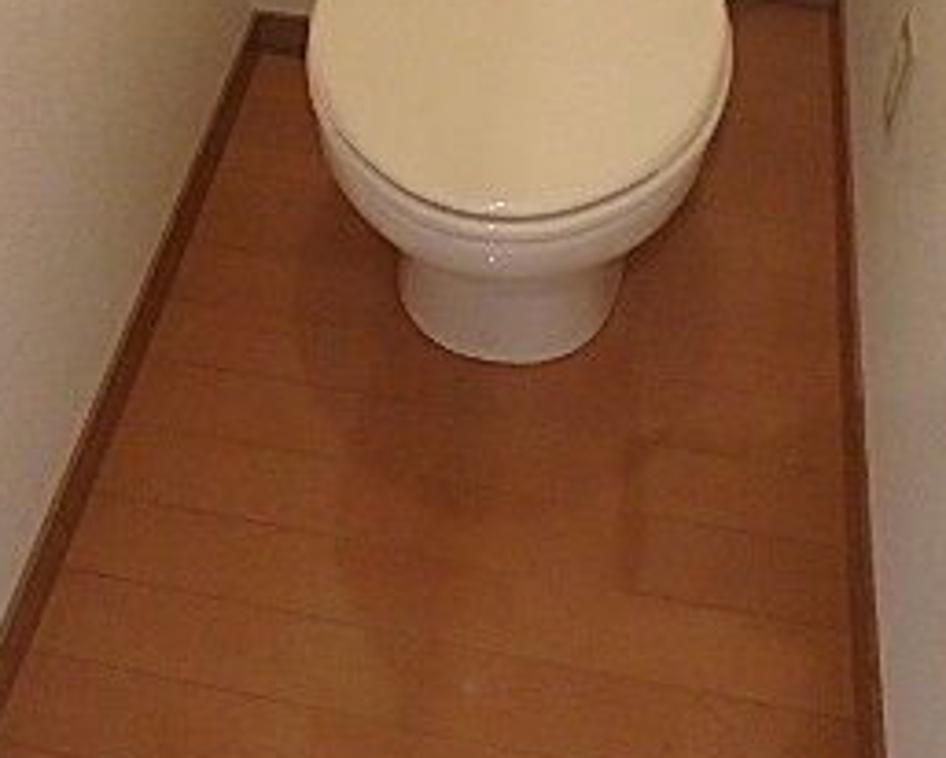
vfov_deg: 27.2
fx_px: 1429
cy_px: -81
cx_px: 394
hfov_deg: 36.5
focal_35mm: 51
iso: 800
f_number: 3.5
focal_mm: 3.7
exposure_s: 1/25
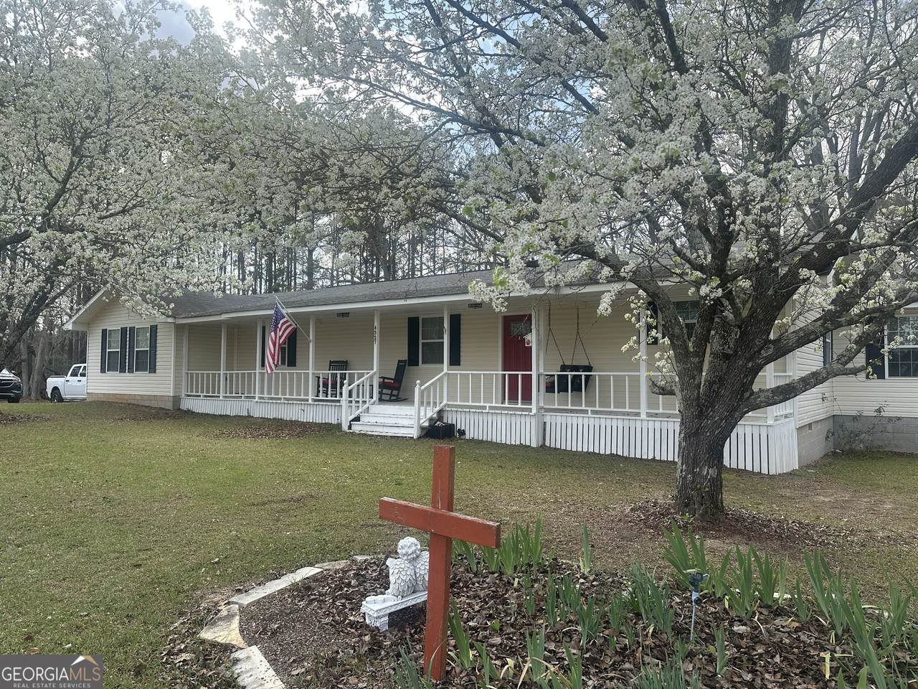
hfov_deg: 71.6
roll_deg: -0.3
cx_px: 459
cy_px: 344
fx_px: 636
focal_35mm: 24
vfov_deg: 56.8
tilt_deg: +3.5
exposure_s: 1/1131
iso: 80
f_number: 1.78
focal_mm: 6.86
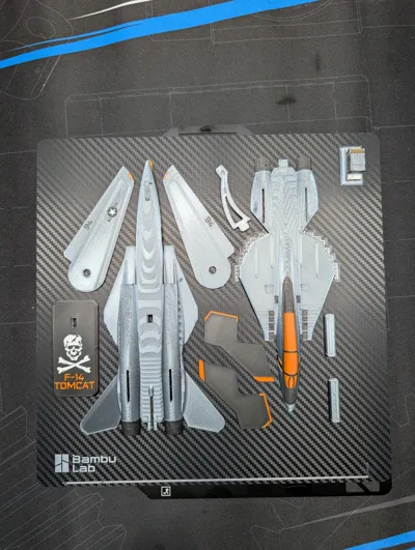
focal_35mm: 24
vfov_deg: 71.5
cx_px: 208
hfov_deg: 57.0
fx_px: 383
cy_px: 275
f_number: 1.68
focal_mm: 6.9
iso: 140
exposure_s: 1/80.2
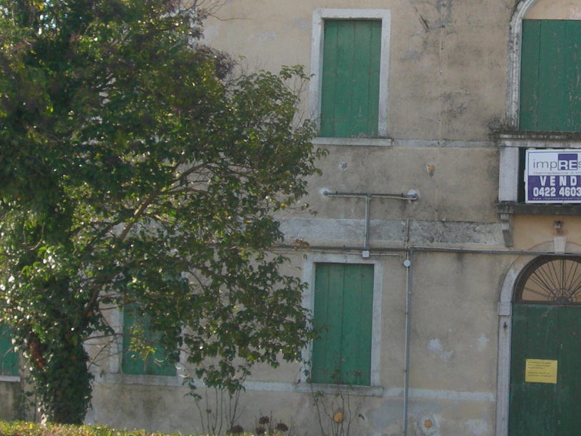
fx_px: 1729
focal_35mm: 103
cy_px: 131
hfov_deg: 18.8
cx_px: 514
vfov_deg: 14.3
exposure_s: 1/120
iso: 50
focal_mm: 8.5
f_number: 4.9
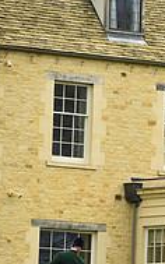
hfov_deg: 2.1
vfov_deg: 3.4
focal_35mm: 624
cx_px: 333
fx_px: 4493
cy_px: 198
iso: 1800
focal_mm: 200
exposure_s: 1/1250
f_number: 5.6
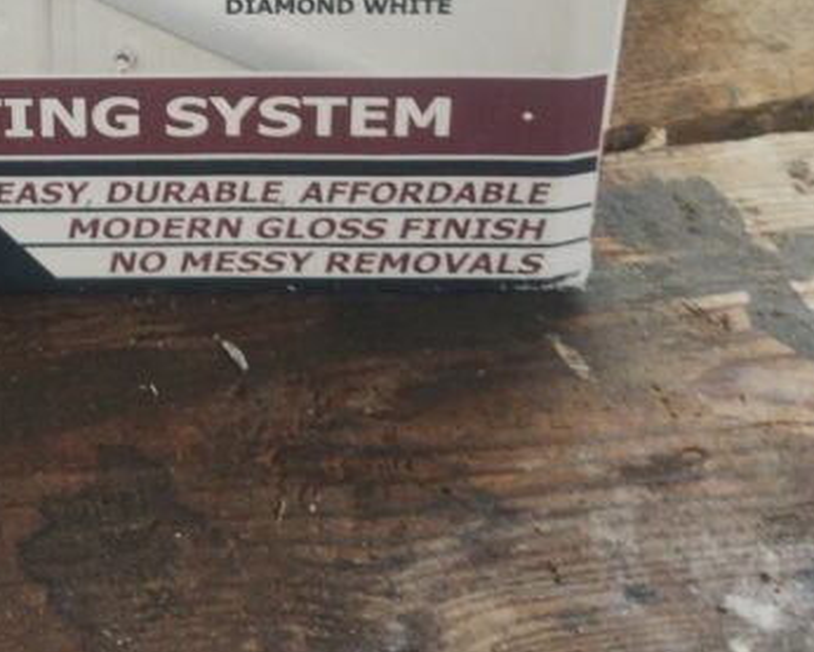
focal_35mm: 81
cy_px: -327
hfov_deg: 22.6
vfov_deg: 17.1
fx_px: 1952
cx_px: -11
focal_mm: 4.27
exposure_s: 1/50
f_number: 1.8
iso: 697
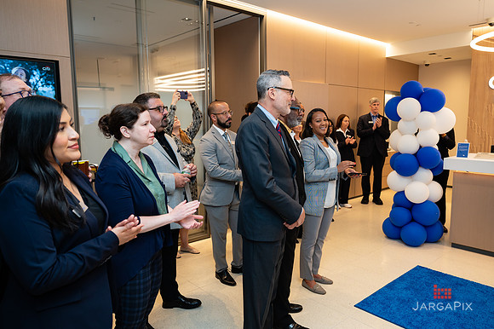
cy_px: 159
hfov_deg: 68.2
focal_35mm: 27
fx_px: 365
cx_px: 255
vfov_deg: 48.5
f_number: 4
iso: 400
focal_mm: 25.5
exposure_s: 1/160
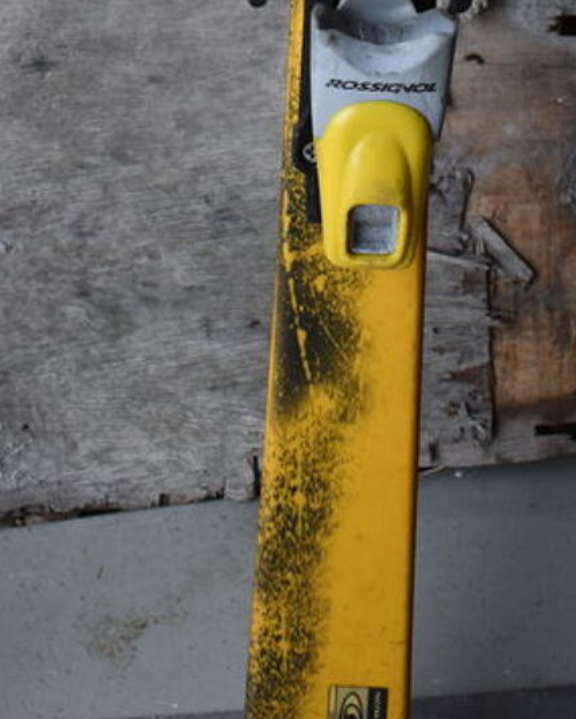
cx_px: 76
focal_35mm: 95
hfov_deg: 16.0
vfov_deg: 18.6
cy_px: -238
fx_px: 2023
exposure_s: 1/80
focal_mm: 24
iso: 400
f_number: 4.5
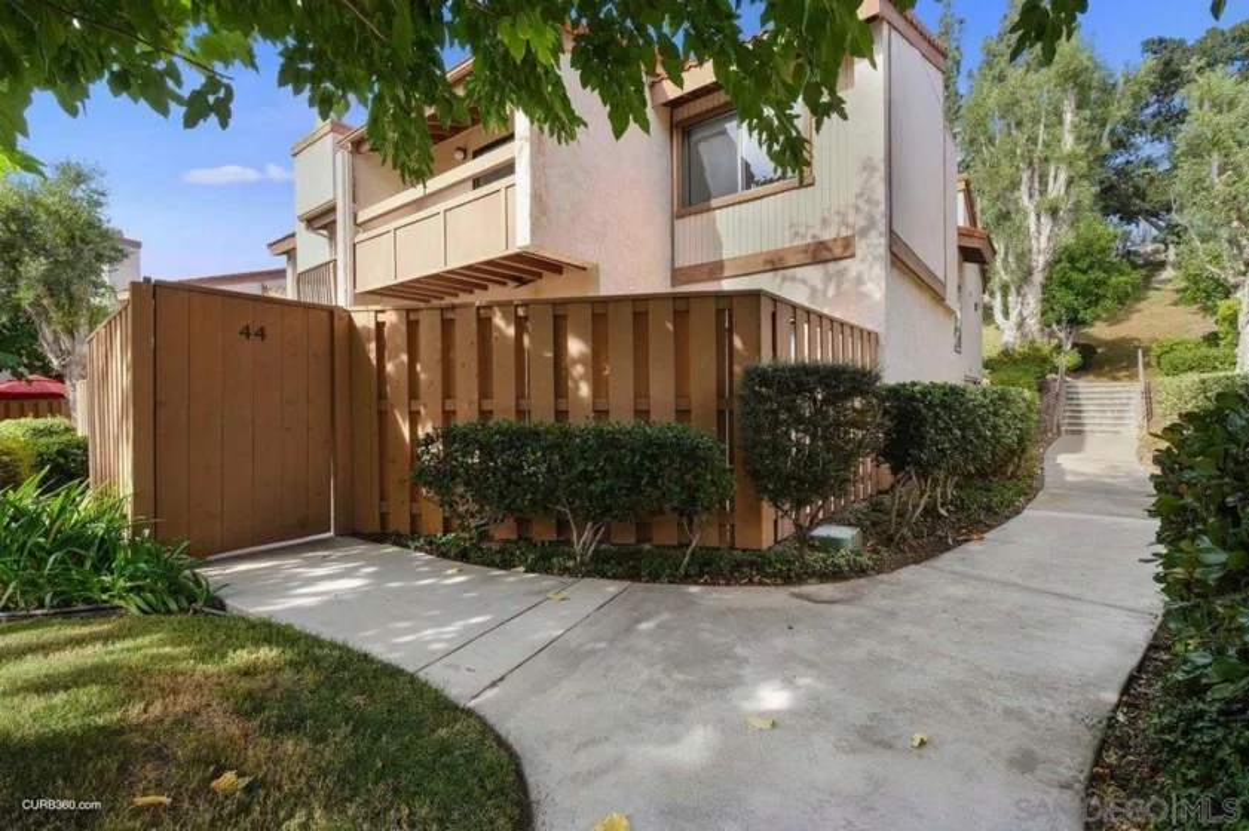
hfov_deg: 100.4
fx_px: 520
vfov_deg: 77.3
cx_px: 624
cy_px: 416
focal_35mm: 15
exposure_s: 1/60
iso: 400
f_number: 8
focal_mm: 10
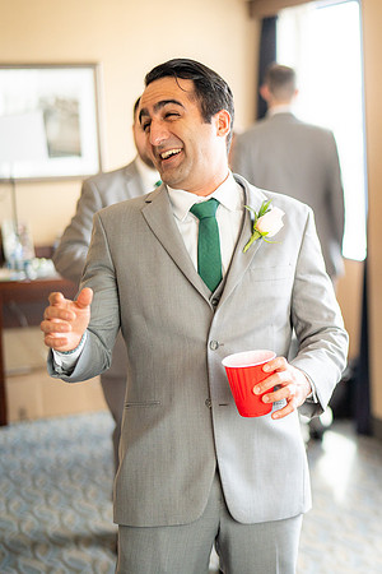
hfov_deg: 17.0
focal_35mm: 78
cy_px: 277
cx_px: 408
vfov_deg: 26.1
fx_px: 1237
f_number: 1.4
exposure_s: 1/500
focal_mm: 50
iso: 640
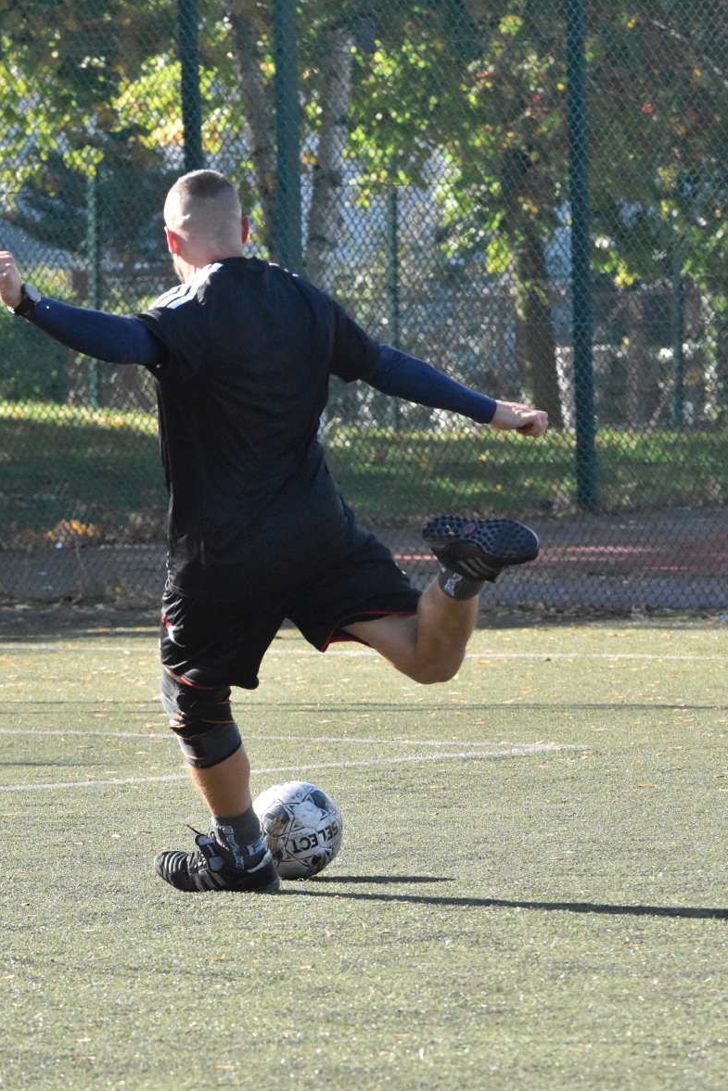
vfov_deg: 5.6
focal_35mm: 367
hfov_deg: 3.7
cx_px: 286
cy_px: 740
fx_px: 11128
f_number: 8
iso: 5000
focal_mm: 180
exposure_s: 1/4000
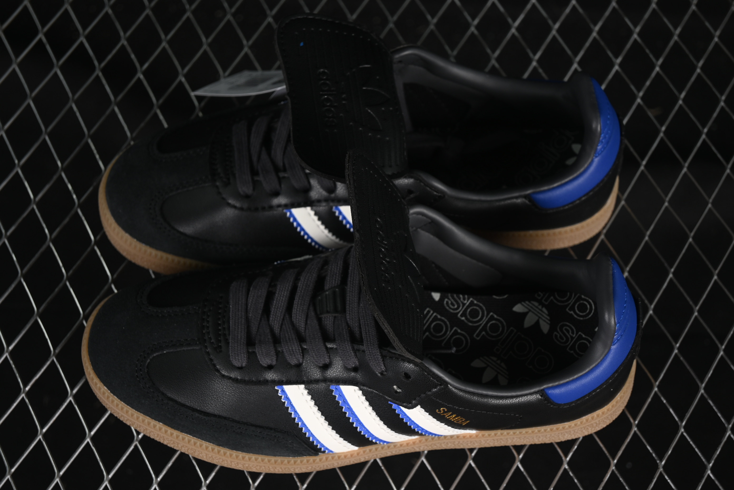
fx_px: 1529
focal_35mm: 75
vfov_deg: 18.2
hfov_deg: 27.0
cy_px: 245
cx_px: 367
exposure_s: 1/50
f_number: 6.3
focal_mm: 50
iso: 160
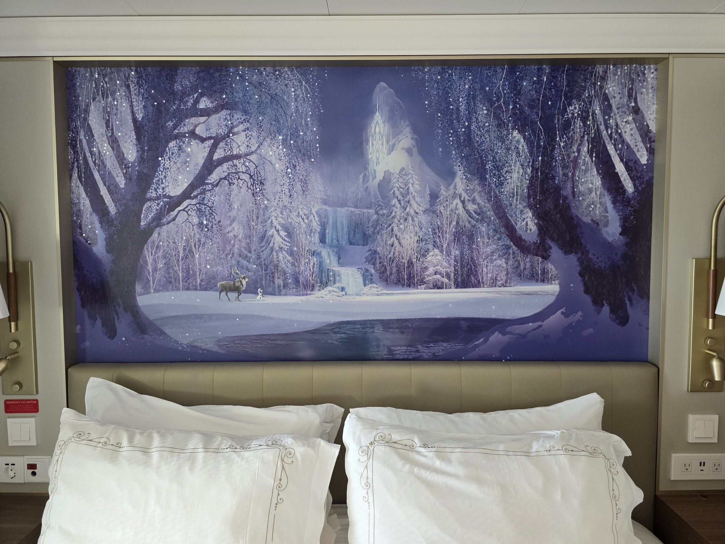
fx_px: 482
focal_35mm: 23
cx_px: 362
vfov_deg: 58.9
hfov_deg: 73.9
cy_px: 272
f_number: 1.7
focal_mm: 6.3
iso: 320
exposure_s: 1/120
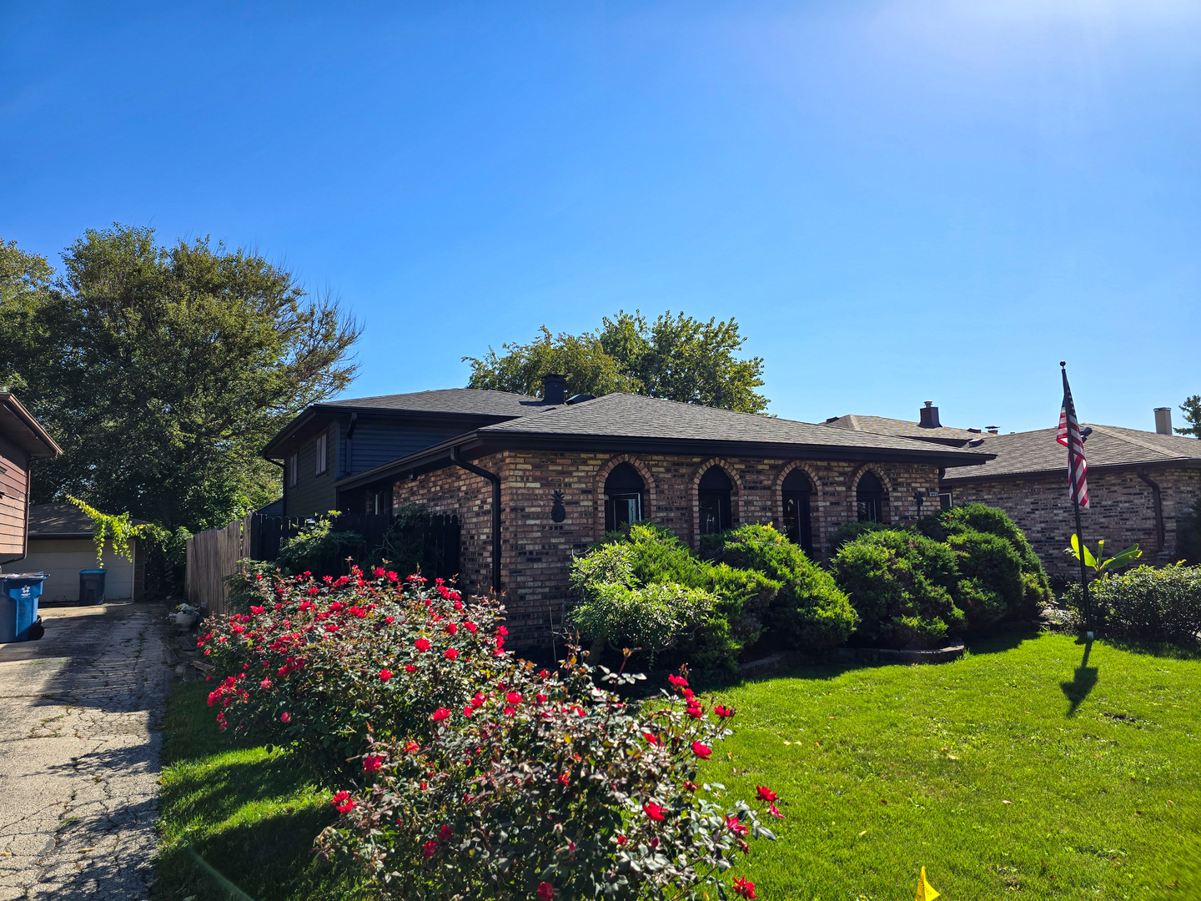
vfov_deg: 58.9
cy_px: 450
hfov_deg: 73.9
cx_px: 600
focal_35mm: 23
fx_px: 798
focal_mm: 6.3
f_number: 1.7
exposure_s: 1/711
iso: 12
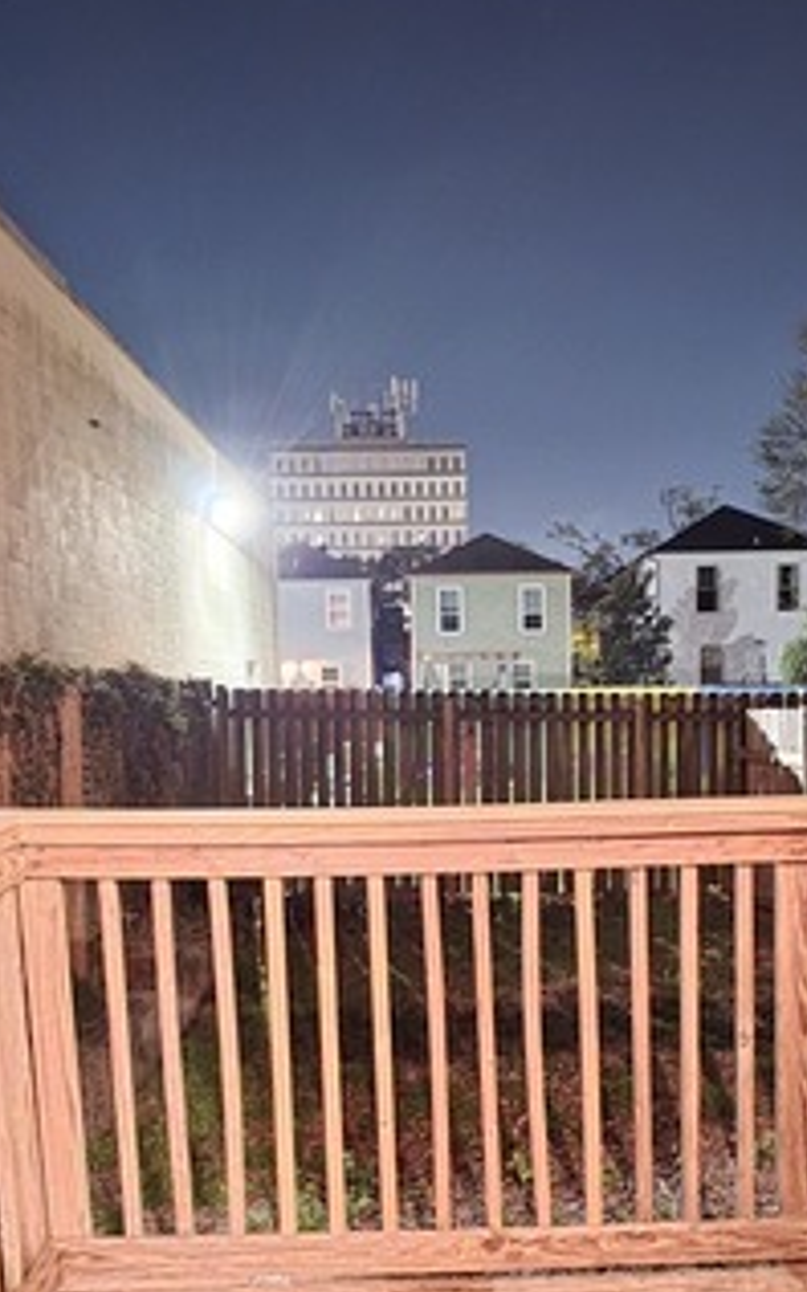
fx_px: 1021
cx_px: 481
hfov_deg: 42.9
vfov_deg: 64.0
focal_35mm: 29
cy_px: 780
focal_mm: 2.2
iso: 2000
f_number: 1.9
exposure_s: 1/4
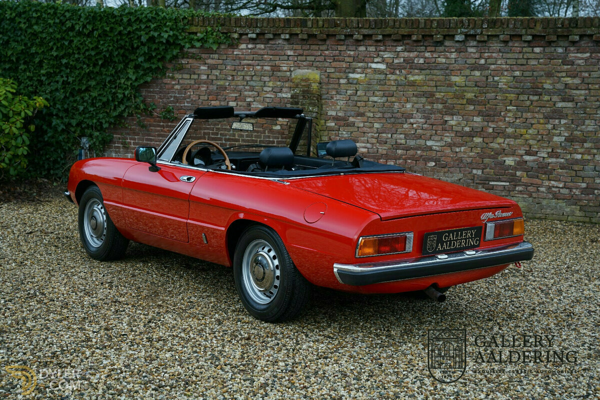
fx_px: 878
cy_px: 200
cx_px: 300
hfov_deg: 37.7
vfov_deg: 25.7
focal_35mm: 53
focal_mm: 52.7
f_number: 6.3
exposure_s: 1/60
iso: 250
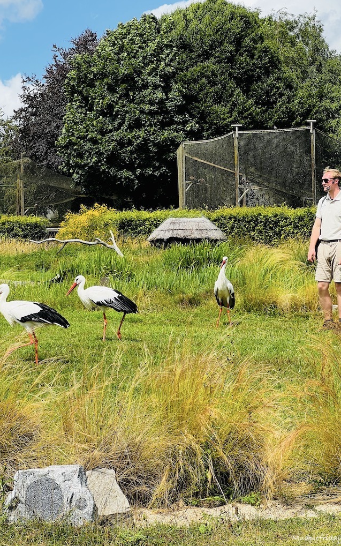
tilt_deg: +0.3
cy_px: 273
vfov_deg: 25.2
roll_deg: +1.0
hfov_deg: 15.9
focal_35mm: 82
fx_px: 1219
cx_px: 166
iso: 32
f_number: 2.8
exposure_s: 1/523
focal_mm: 9
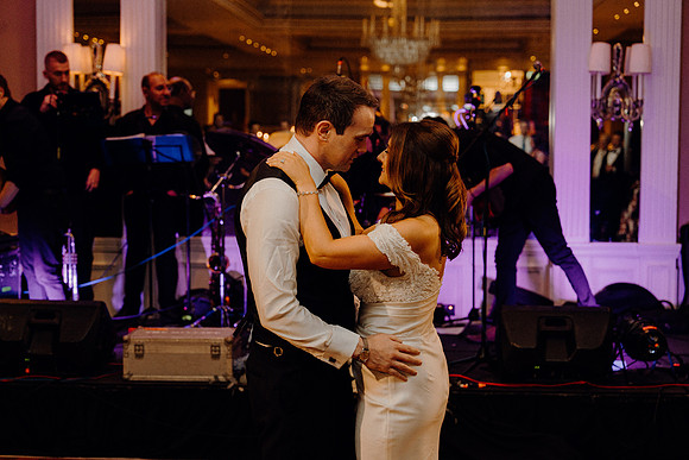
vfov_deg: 19.7
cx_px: 344
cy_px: 230
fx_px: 1321
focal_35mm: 69
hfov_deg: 29.2
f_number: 3.5
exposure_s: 1/160
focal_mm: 69
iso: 2500
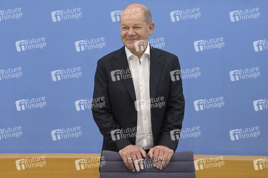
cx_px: 134
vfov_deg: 31.8
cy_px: 89
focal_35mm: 42
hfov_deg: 46.4
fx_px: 312
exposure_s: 1/640
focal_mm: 42
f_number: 5.6
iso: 4000
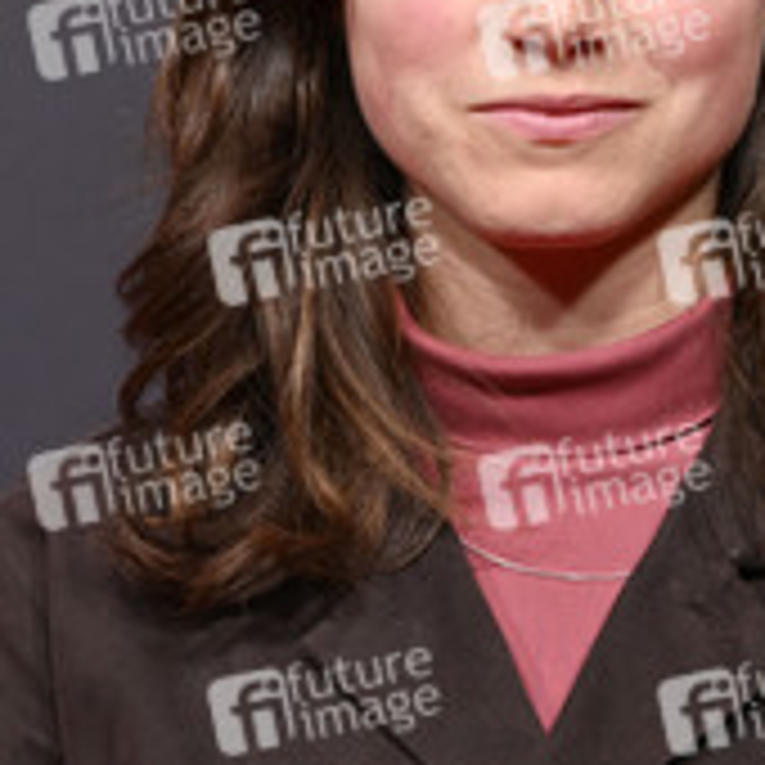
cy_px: 140
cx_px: 655
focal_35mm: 221
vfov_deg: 7.9
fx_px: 5526
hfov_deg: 7.9
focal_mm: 98
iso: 1000
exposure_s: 1/200
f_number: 5
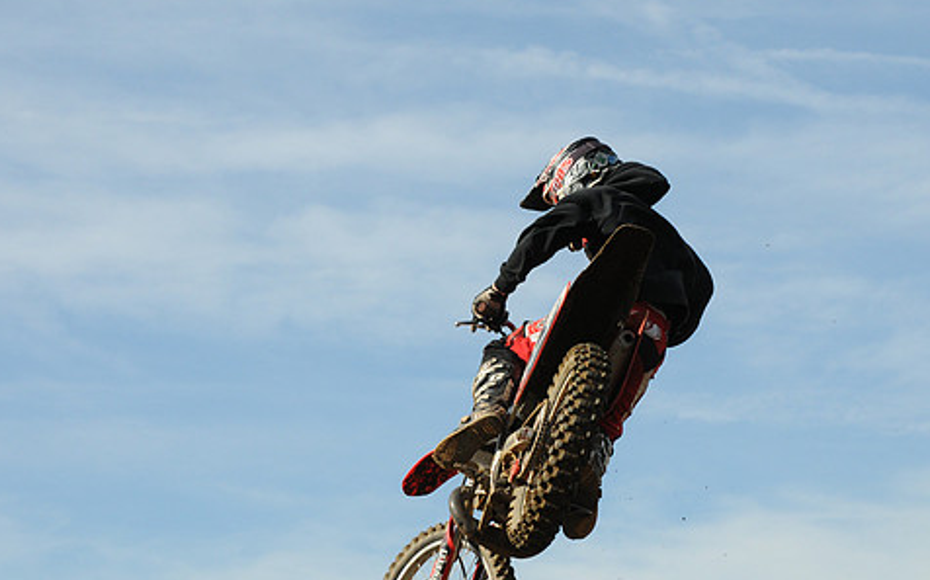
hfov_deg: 15.6
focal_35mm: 134
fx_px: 3395
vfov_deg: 9.8
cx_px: 528
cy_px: 315
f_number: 8
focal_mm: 72
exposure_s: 1/1600
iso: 640
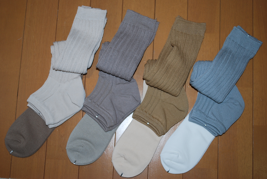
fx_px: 356
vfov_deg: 28.2
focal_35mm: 48
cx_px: 134
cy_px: 90
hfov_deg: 41.1
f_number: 4.8
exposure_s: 1/60
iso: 200
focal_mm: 32
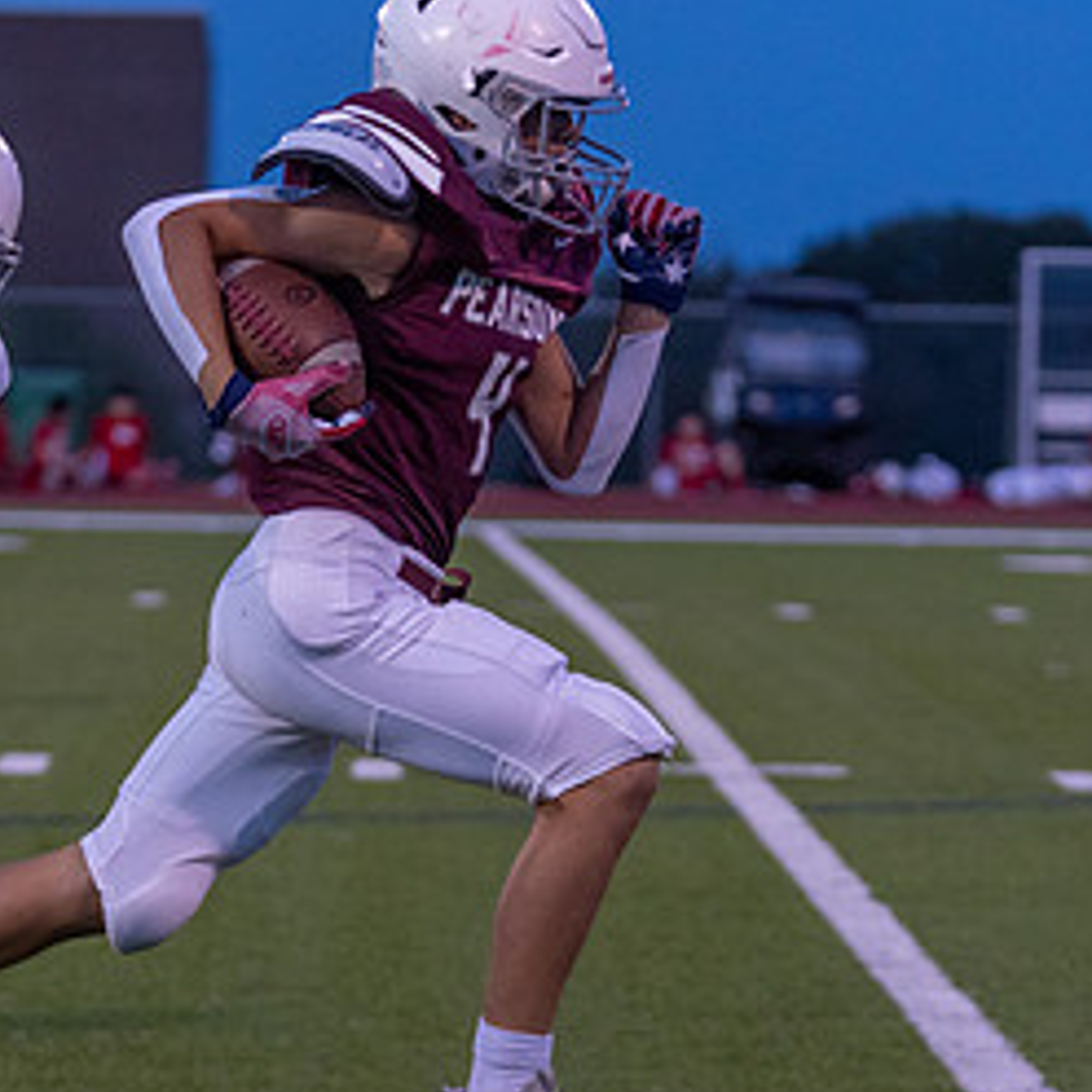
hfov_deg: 8.4
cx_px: 315
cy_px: 772
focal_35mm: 209
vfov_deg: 8.4
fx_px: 7459
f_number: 2.8
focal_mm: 87
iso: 2500
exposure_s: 1/1250
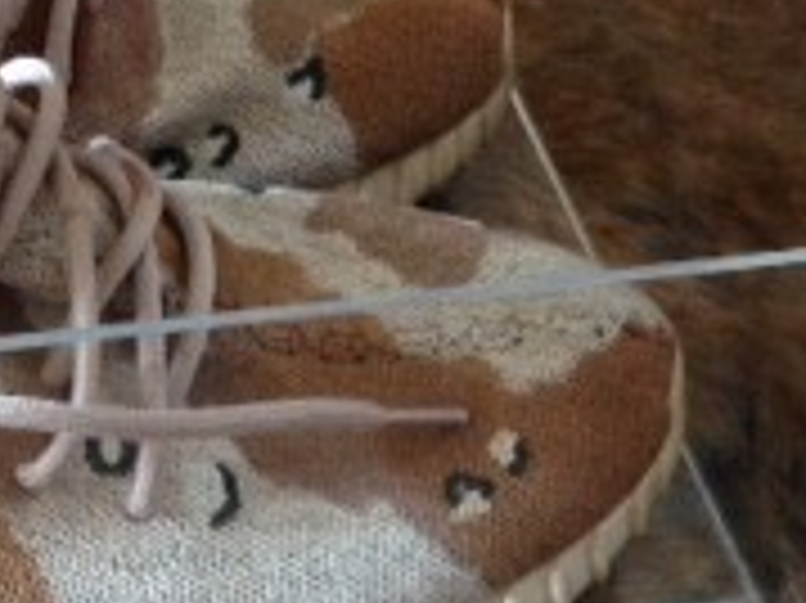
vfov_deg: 12.5
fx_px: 2746
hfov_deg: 16.3
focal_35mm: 118
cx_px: -54
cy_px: 360
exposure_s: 1/20
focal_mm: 4.12
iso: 100
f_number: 2.4
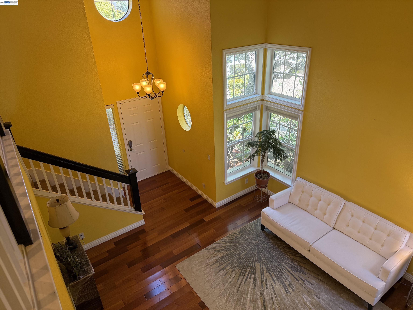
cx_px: 206
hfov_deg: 71.6
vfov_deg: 56.8
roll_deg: +3.0
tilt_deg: -27.6
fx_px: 286
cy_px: 155
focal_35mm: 24
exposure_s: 1/154
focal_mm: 6.76
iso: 200
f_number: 1.78
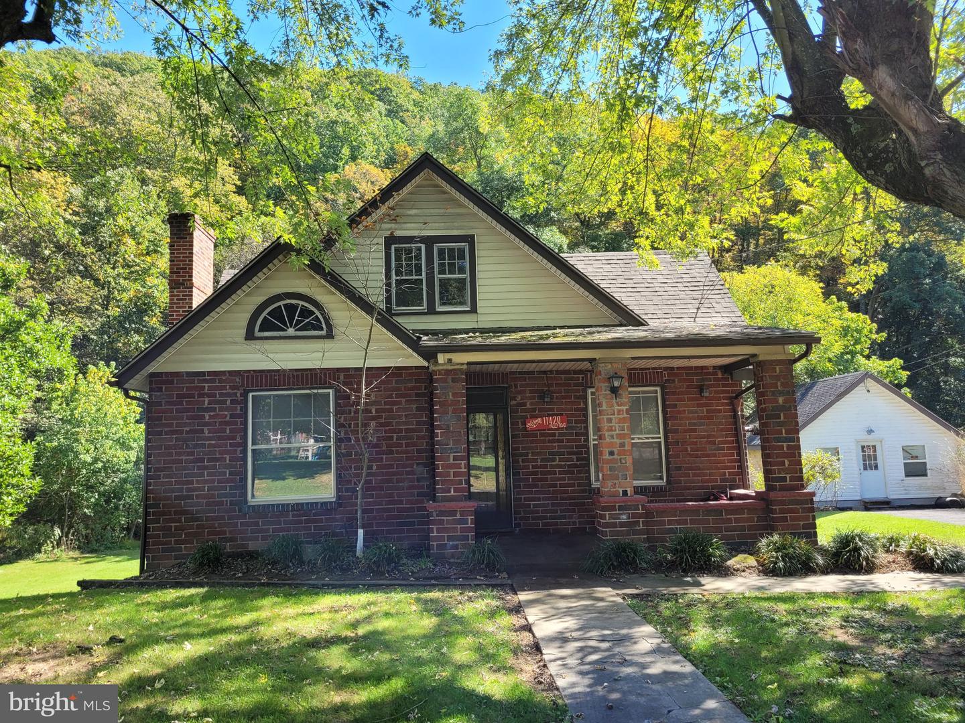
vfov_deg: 53.1
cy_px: 362
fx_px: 725
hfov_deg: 67.3
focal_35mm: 26
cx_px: 482
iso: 40
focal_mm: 5.4
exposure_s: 1/431
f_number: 1.8
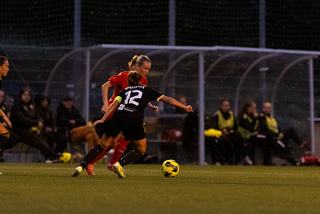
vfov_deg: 2.2
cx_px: 160
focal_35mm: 635
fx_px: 5647
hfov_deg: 3.2
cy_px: 107
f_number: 3.2
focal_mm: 300
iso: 8000
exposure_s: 1/640
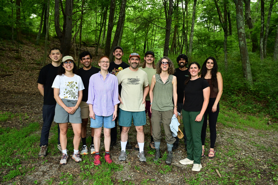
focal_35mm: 30
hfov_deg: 61.1
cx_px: 139
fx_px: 236
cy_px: 92
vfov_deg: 43.0
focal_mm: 30.5
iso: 4000
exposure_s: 1/800
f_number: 5.6
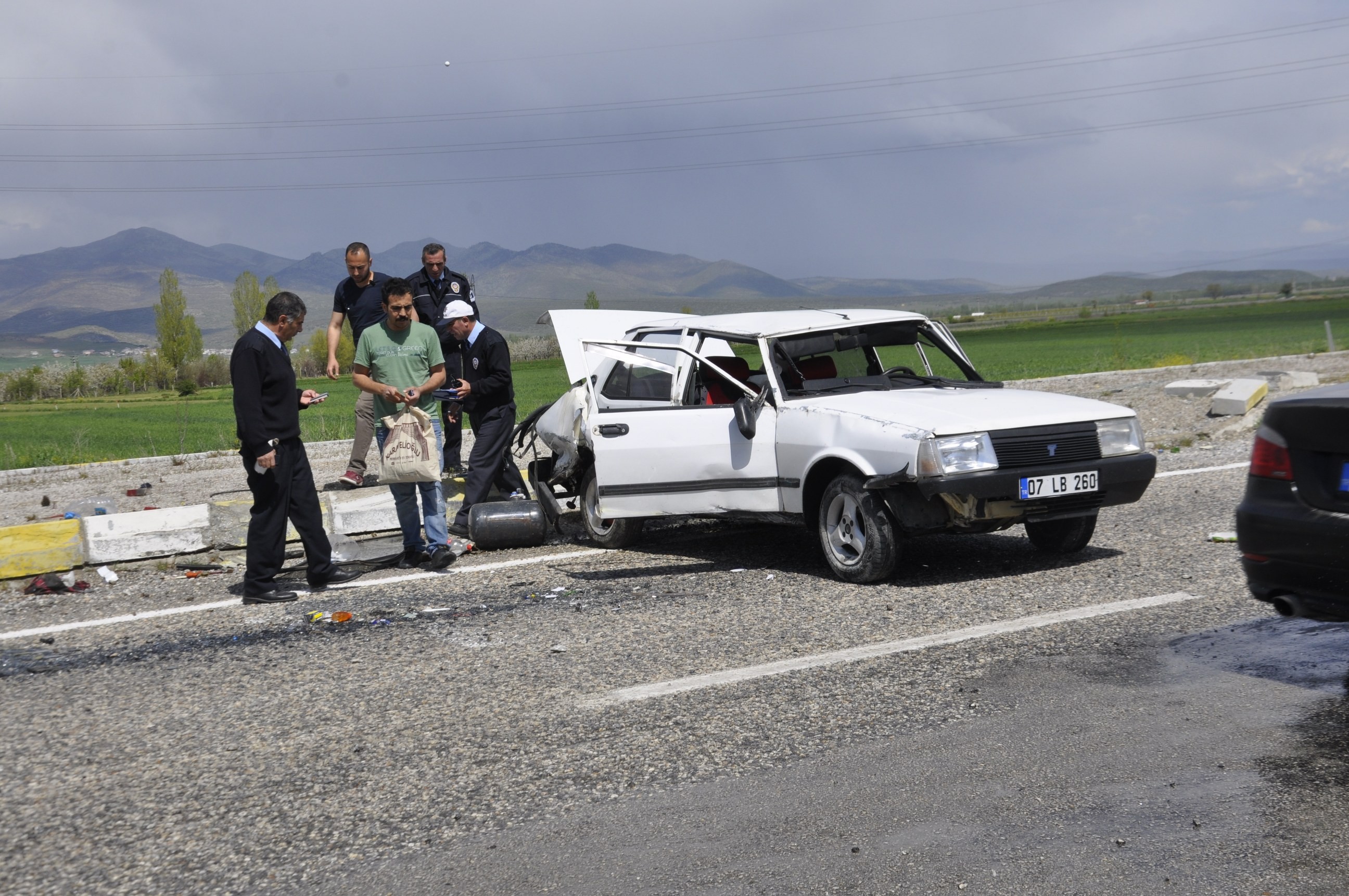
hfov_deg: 38.9
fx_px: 1909
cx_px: 674
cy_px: 448
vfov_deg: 26.4
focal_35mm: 51
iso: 200
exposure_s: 1/500
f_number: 11
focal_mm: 34
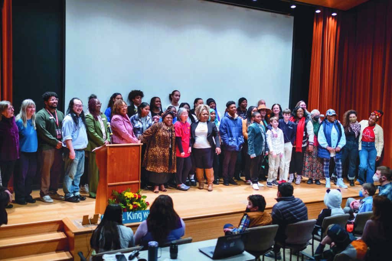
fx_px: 381
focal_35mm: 35
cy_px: 130
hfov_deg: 54.4
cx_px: 196
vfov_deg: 37.9
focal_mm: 23
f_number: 1.4
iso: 1600
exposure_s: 1/250
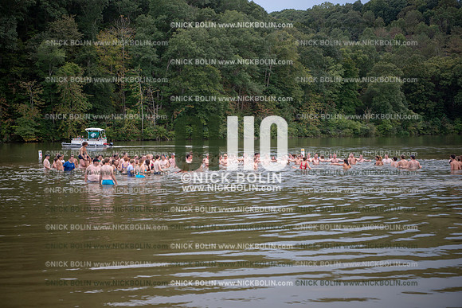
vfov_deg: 23.4
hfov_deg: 34.5
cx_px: 231
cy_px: 154
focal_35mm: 58
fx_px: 744
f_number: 3.2
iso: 160
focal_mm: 58
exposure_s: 1/400
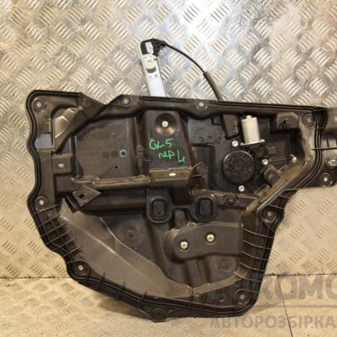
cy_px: 172
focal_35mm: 47
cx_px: 193
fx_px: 518
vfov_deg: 36.1
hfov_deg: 36.0
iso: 800
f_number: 5
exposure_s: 1/100
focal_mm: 24
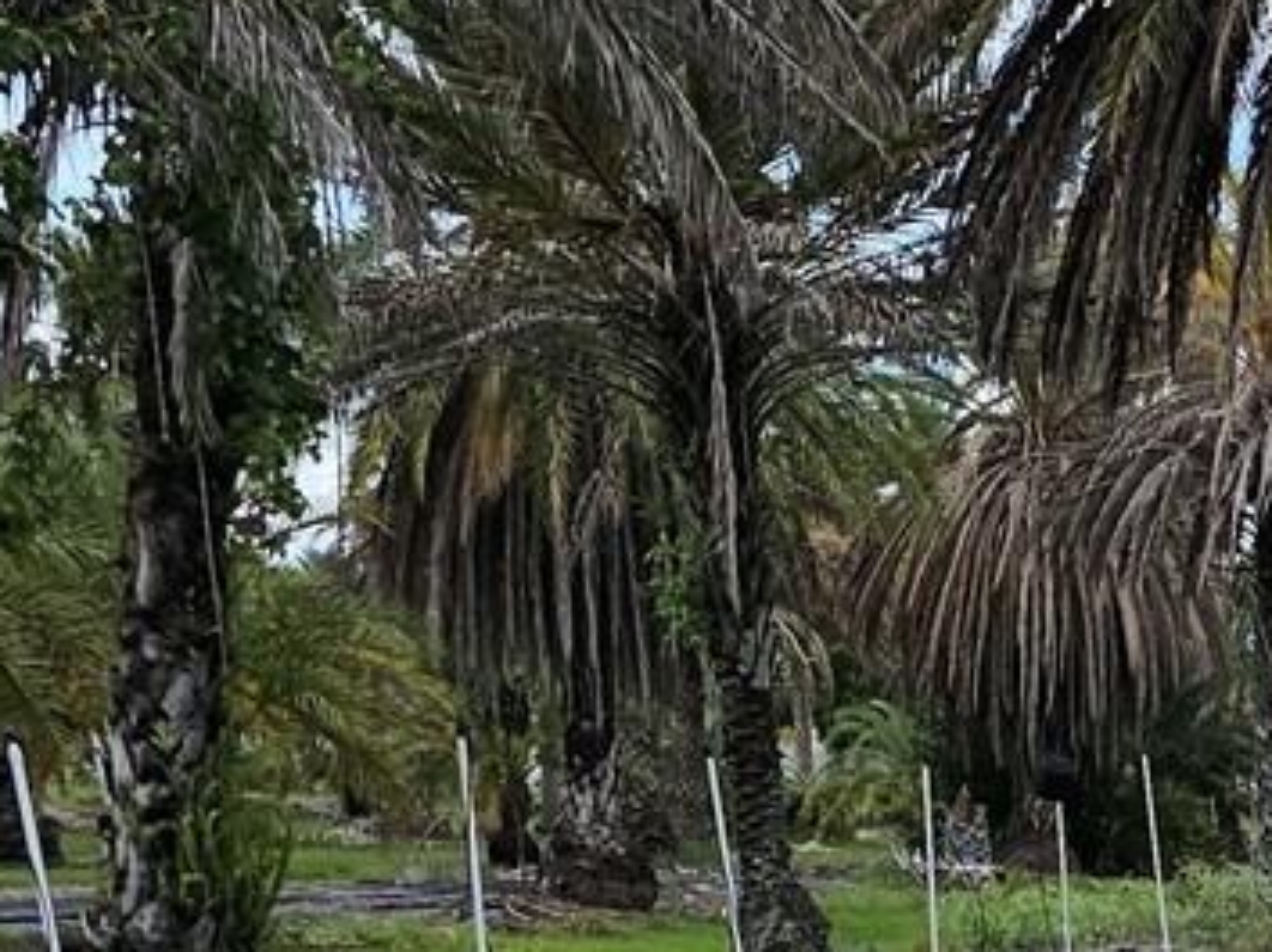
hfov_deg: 16.8
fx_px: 3819
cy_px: 1674
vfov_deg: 13.0
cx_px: 2005
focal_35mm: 104
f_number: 1.7
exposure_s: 1/569
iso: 12
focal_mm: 6.3
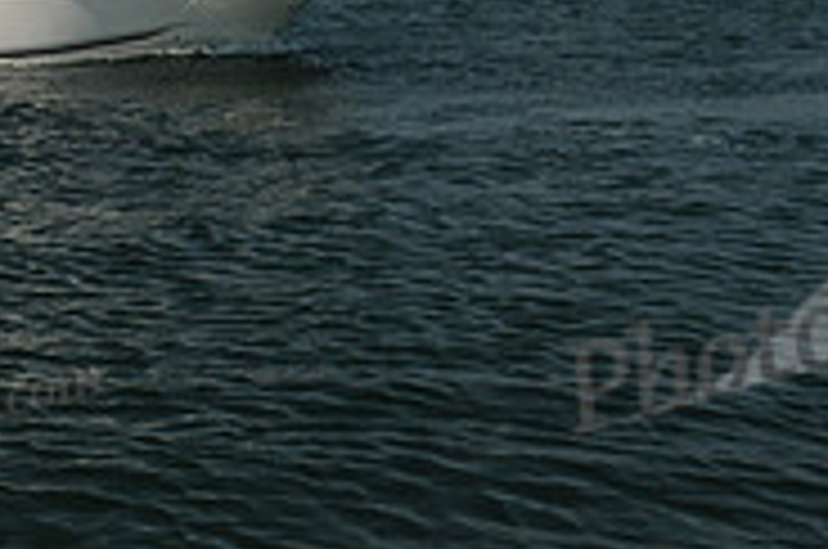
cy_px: -308
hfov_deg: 25.2
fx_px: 1850
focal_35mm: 81
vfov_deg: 15.4
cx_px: 333
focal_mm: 17
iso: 200
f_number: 4.5
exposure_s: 1/1250
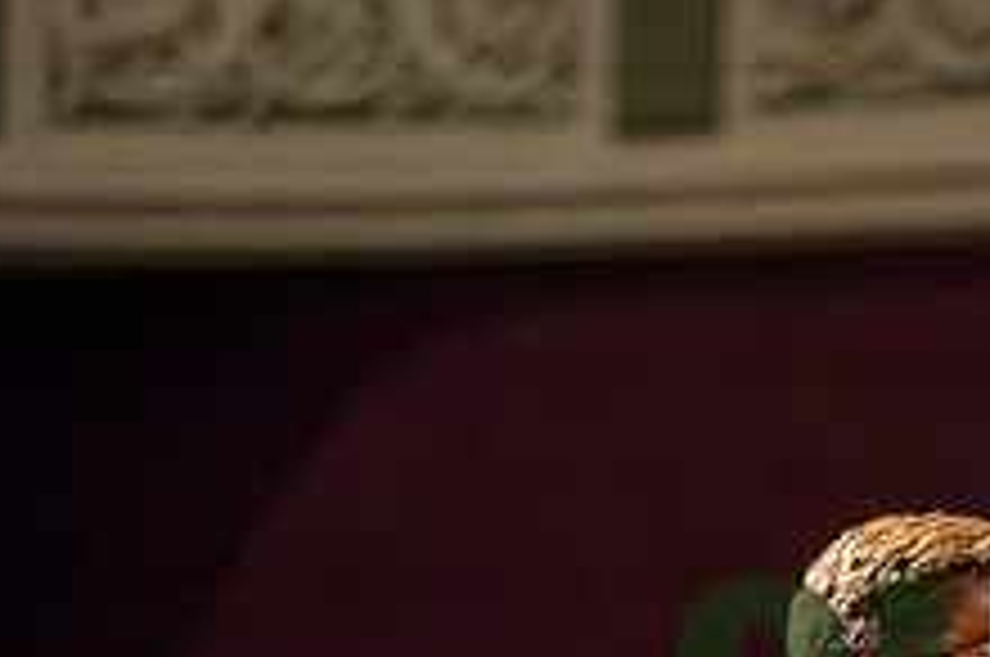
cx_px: 1017
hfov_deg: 4.7
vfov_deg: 3.1
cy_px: 790
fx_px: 11972
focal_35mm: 436
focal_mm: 165
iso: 16000
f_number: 2.8
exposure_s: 1/640
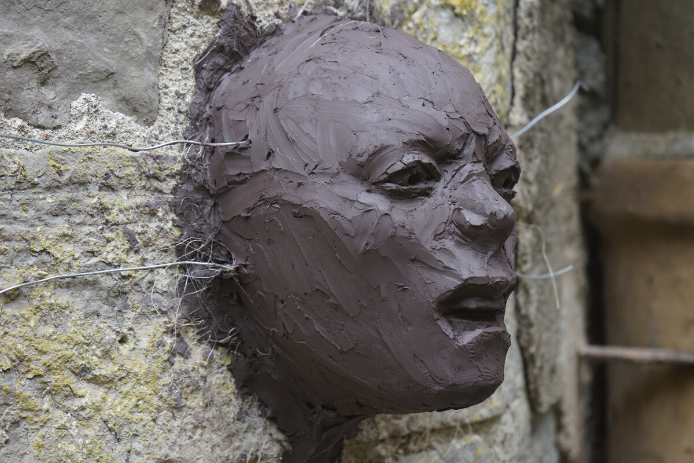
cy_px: 232
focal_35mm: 70
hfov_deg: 28.8
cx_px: 347
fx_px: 1349
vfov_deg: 19.5
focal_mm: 70
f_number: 5.6
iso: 500
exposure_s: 1/160
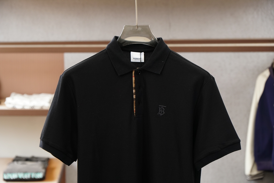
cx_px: 137
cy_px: 92
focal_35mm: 88
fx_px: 674
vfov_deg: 15.4
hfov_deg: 23.0
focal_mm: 59
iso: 800
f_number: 4
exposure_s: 1/125
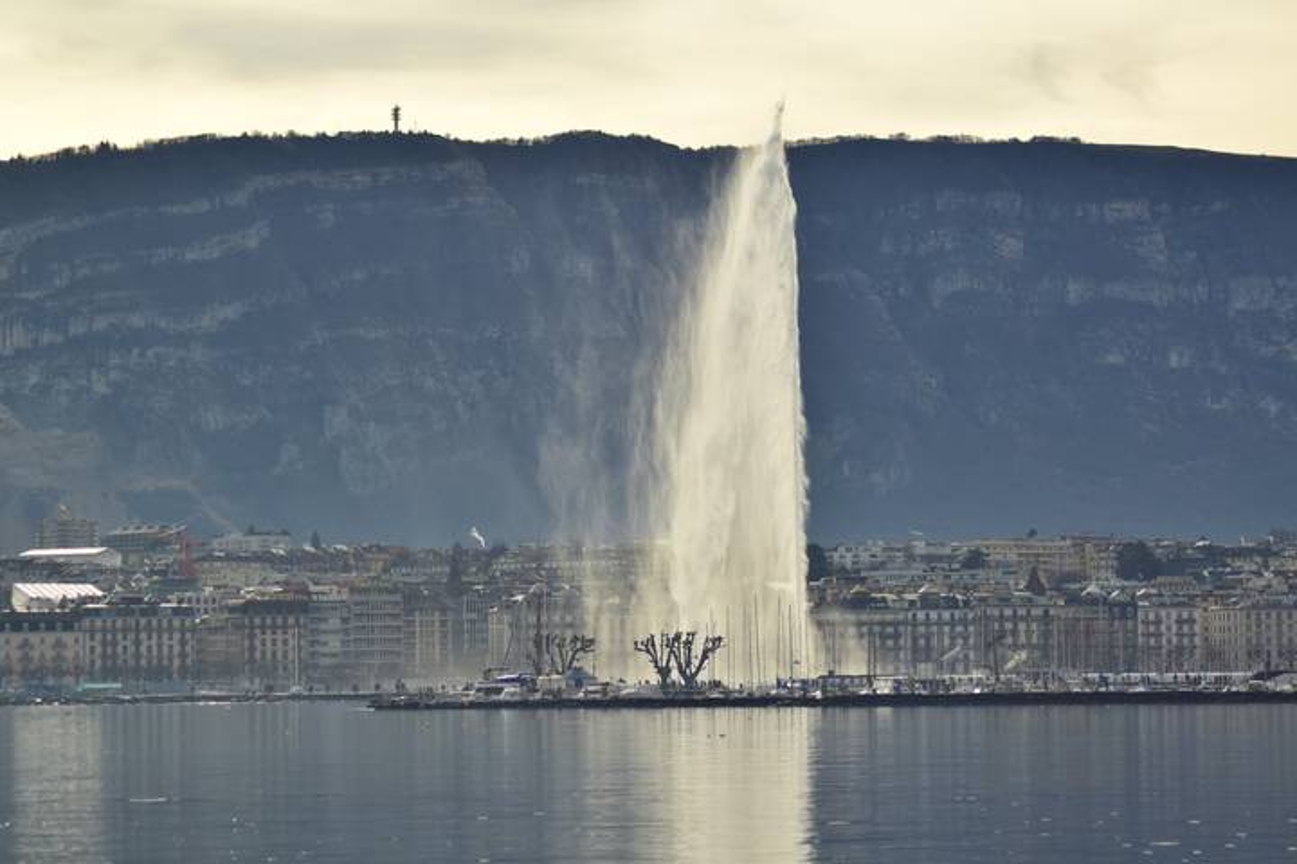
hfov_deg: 14.9
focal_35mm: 138
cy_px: 432
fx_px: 4971
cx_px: 648
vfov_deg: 9.9
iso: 100
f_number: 5.6
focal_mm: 92
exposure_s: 1/800
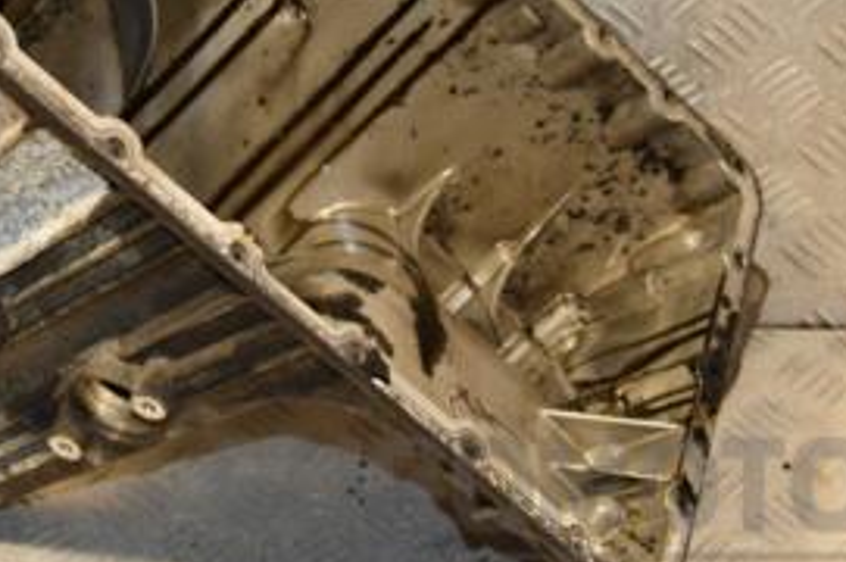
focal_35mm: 83
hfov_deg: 24.1
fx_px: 1951
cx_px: 156
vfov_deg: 16.2
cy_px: 69
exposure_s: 1/160
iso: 800
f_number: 5
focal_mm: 25
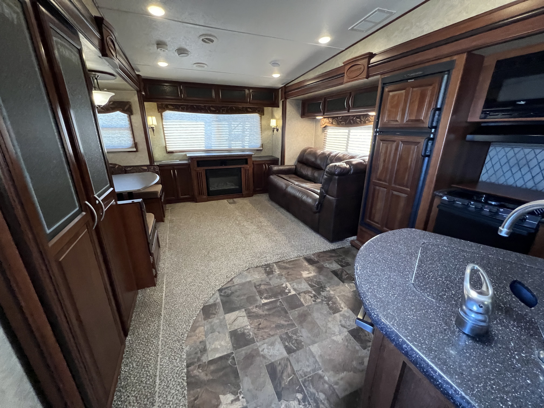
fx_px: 204
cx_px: 272
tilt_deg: -20.0
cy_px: 204
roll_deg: +1.0
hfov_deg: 106.2
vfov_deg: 89.9
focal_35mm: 13
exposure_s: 1/60
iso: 800
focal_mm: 1.57
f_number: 1.8
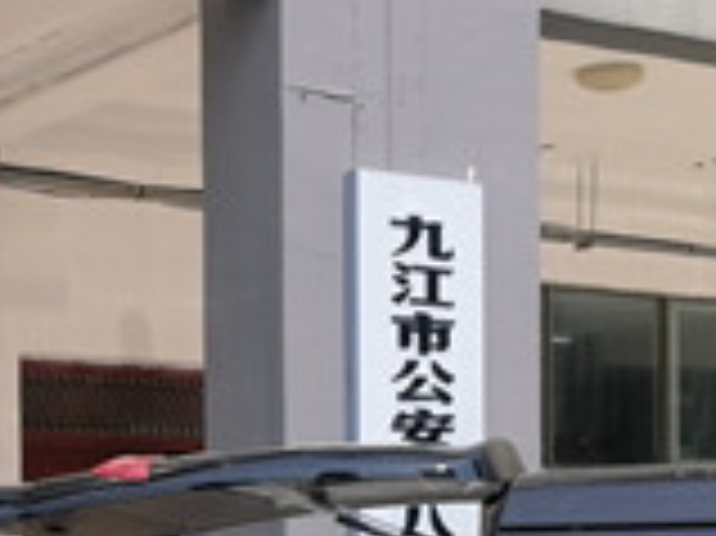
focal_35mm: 98
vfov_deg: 14.5
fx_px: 2026
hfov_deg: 19.8
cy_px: 689
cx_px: 144
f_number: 2.2
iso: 50
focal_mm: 3.81
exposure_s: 1/981
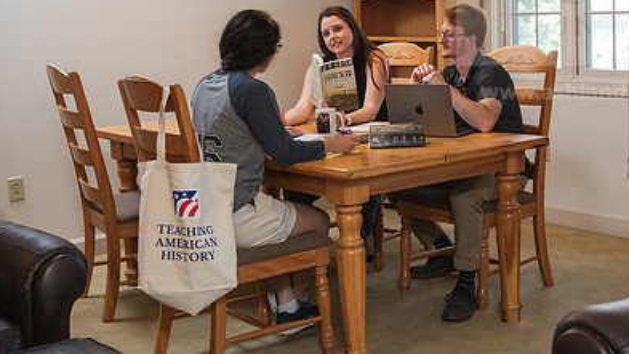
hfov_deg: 32.1
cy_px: 126
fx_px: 1084
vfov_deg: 18.5
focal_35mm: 65
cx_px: 408
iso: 800
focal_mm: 42
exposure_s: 1/125
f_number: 3.5
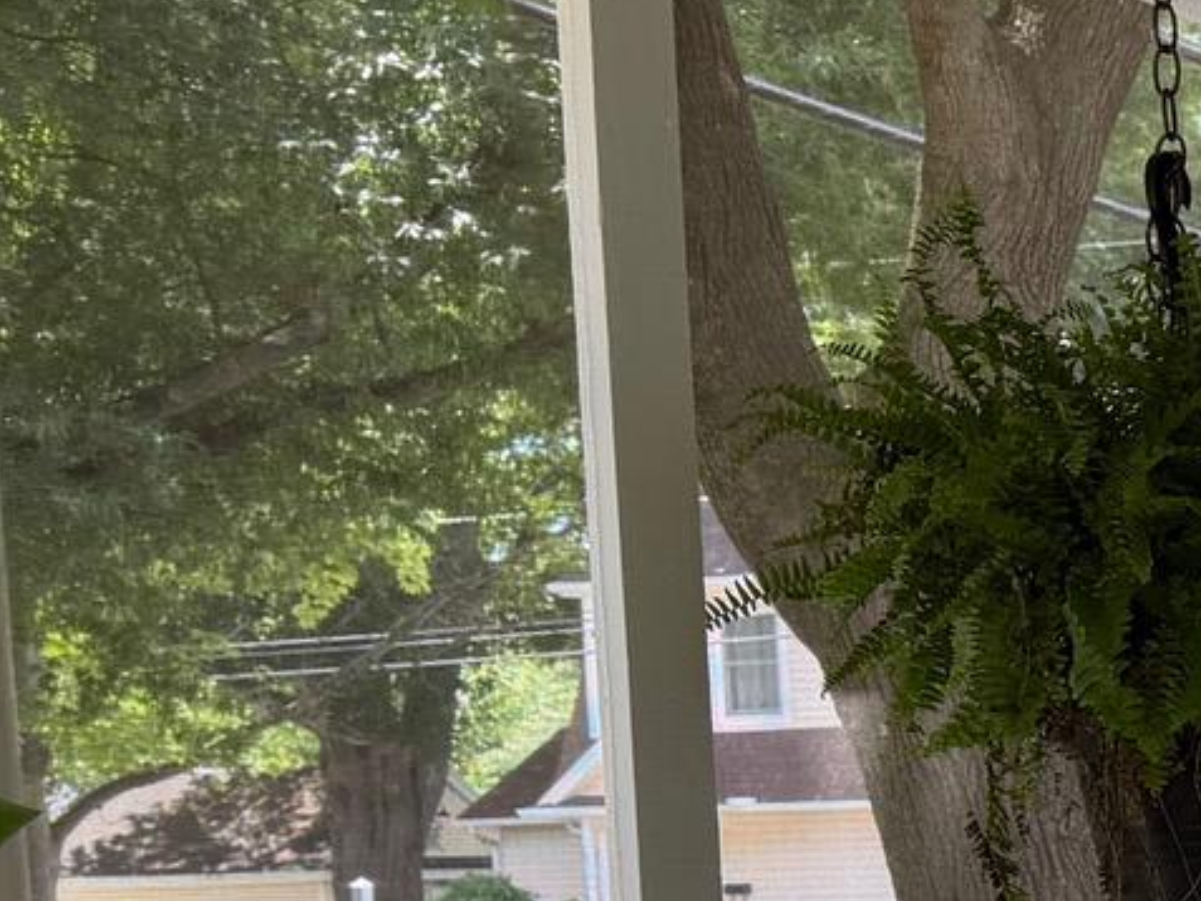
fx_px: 3574
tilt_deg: -4.2
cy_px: 1110
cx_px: 2133
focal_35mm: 103
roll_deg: +1.7
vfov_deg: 13.9
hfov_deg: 16.2
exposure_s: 1/218
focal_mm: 6.76
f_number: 1.78
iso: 80
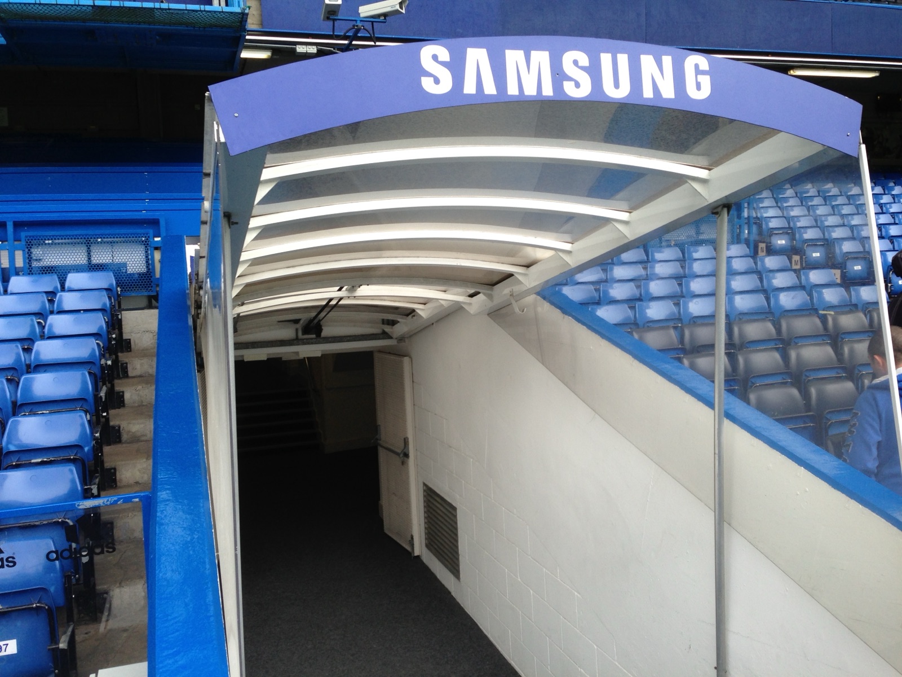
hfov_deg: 55.4
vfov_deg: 42.9
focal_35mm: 33
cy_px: 338
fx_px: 860
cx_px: 451
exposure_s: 1/291
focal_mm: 4.13
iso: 50
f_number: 2.4
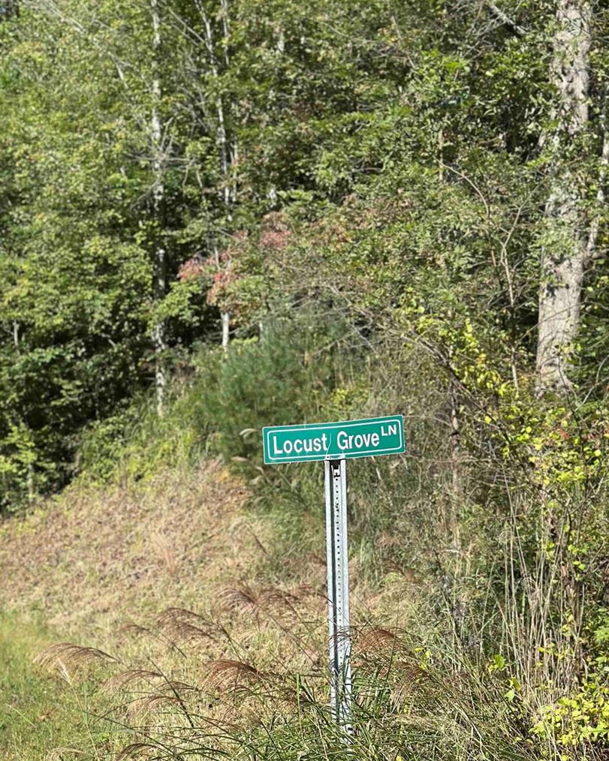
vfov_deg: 26.5
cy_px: 549
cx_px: 306
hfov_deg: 21.6
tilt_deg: +8.0
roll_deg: -3.5
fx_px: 1600
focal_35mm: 71
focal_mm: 6.86
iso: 100
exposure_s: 1/2976
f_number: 1.78
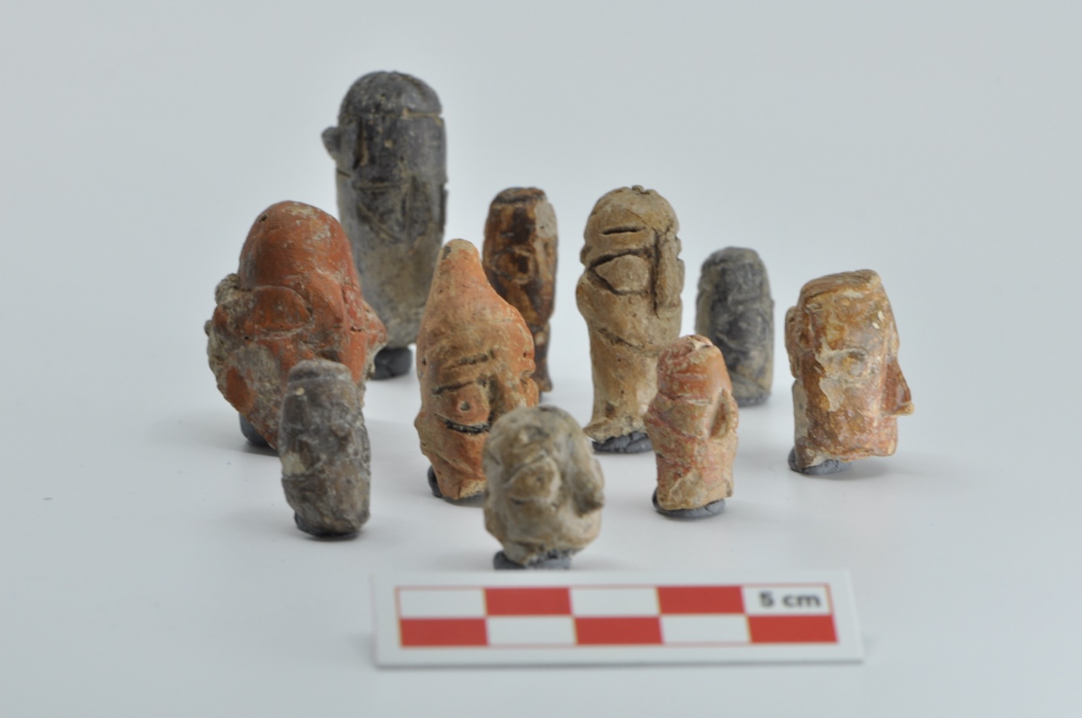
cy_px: 345
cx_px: 578
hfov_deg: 14.9
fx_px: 4128
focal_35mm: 138
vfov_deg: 9.9
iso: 200
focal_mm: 85
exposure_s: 1/40
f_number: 13
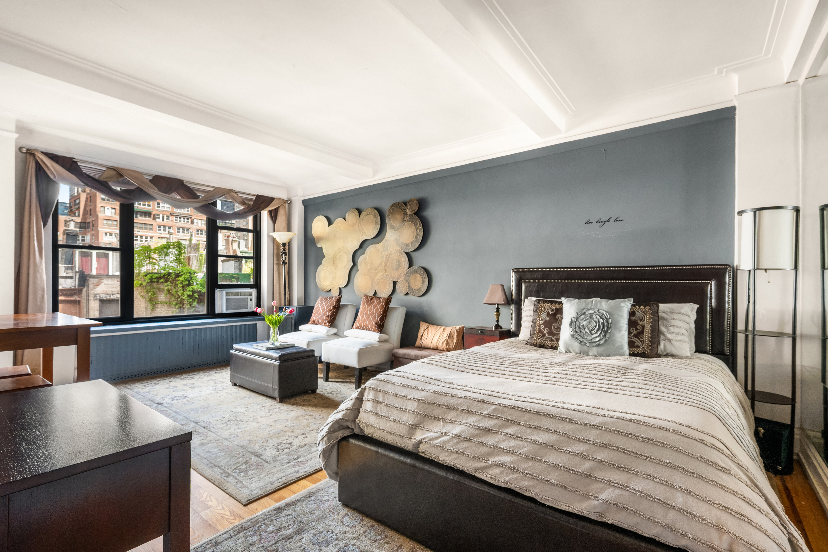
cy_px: 276
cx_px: 414
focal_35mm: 16
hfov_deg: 95.0
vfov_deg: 72.1
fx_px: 379
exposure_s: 1/2
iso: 400
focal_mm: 16.5
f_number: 9
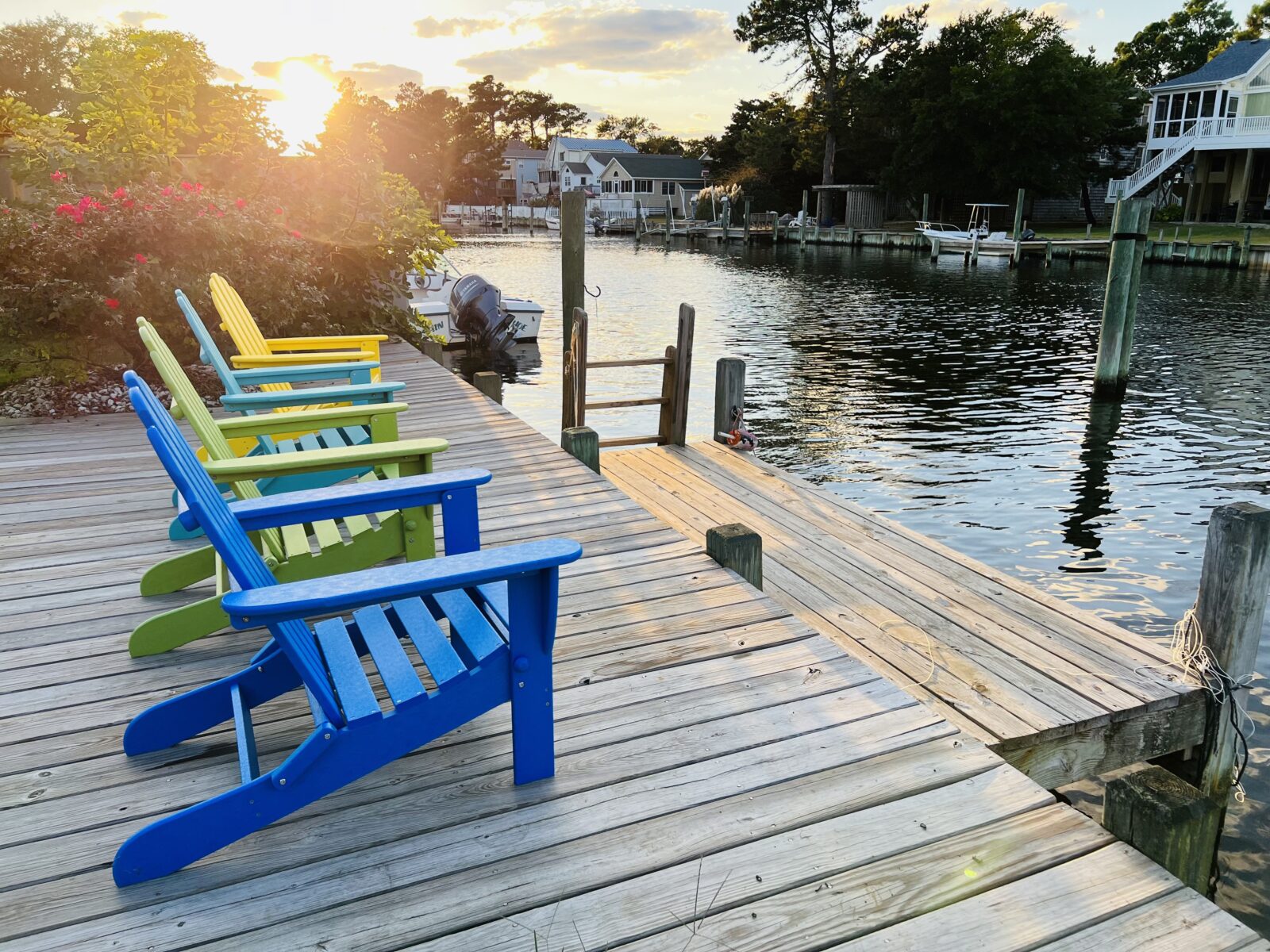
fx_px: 954
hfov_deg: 67.3
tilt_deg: -16.3
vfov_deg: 53.1
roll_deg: -1.1
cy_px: 476
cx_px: 635
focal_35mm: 26
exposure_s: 1/611
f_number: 1.5
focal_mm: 5.7
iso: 50
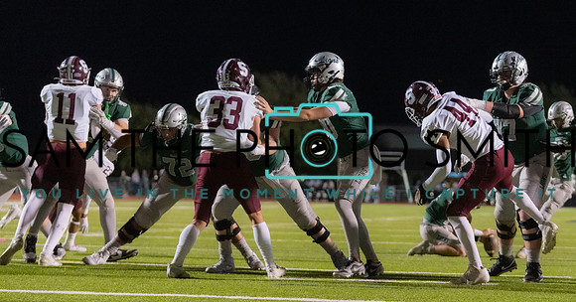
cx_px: 345
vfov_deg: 9.1
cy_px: 138
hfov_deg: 17.3
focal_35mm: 126
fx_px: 1889
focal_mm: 94
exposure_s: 1/1250
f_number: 2.8
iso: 6400
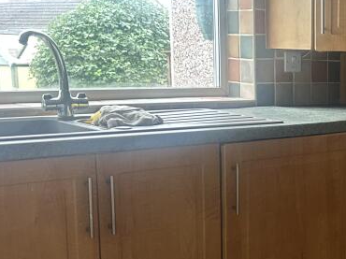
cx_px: 355
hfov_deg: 25.5
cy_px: 183
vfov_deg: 20.3
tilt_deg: -10.9
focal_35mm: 72
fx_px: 719
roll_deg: -0.9
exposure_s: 1/65
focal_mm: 5.7
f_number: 1.5
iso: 125
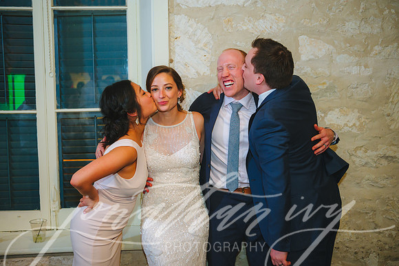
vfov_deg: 30.5
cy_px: 133
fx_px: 487
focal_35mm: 44
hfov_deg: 44.5
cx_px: 200
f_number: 2.8
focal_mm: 44
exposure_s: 1/80
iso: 2000
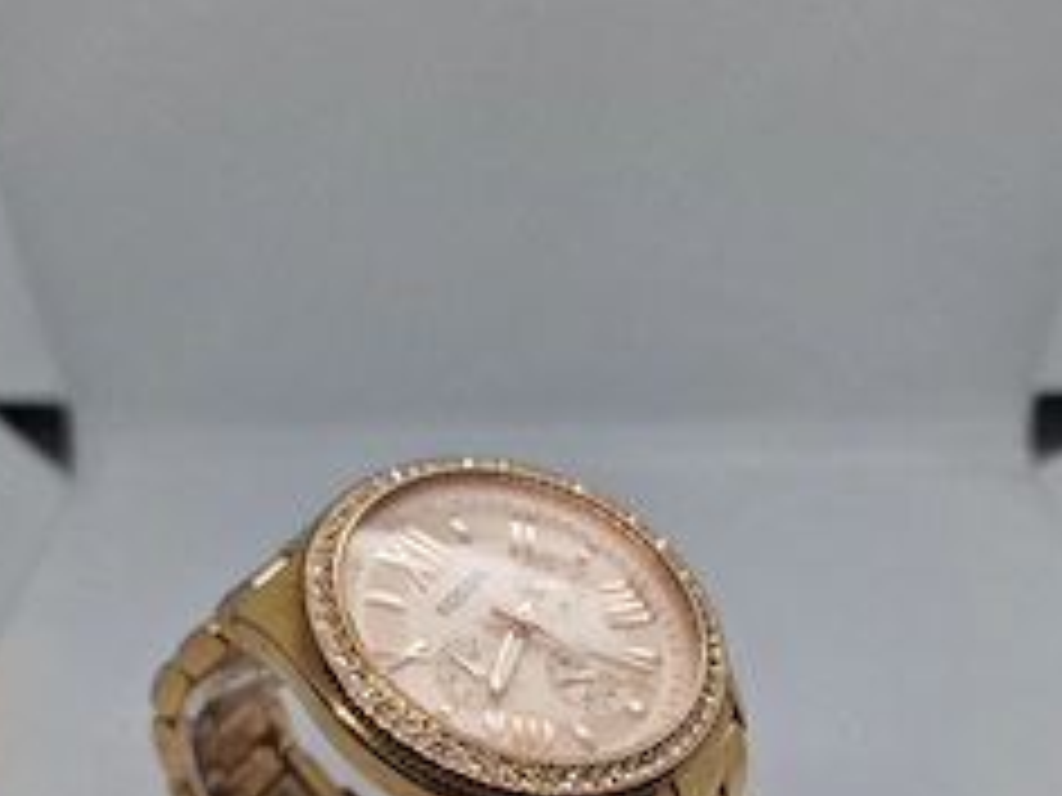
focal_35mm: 39
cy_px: 818
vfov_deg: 33.3
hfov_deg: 47.9
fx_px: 1196
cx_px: 536
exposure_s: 1/182
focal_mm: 6.4
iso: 50
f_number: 1.8
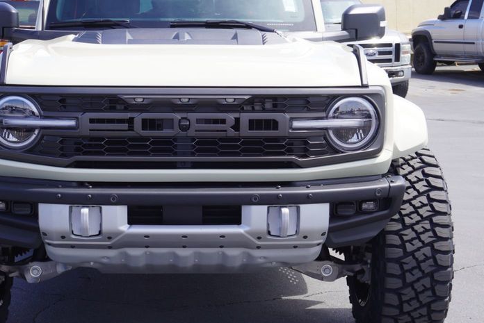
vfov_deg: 18.2
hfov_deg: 26.9
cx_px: 188
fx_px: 1009
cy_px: 149
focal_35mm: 75
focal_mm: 34
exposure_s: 1/100
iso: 100
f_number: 8
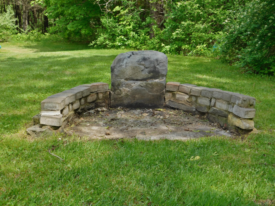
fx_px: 357
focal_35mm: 45
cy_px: 103
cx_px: 138
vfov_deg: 32.2
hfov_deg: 42.1
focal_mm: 8
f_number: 3.7
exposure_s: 1/400
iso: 125
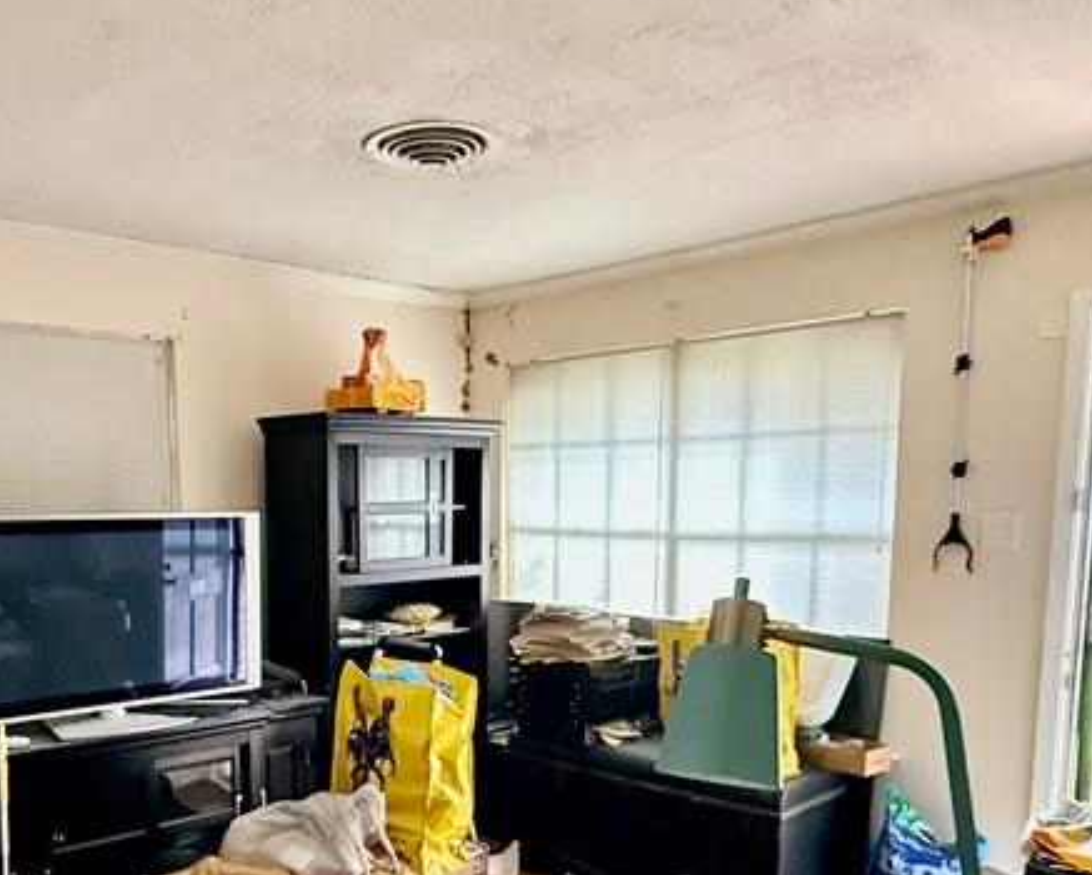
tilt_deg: -7.2
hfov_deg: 54.8
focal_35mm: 32
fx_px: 1035
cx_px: 390
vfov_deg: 44.5
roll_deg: +0.7
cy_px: 640
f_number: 2.2
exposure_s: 1/60
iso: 1000
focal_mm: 2.22
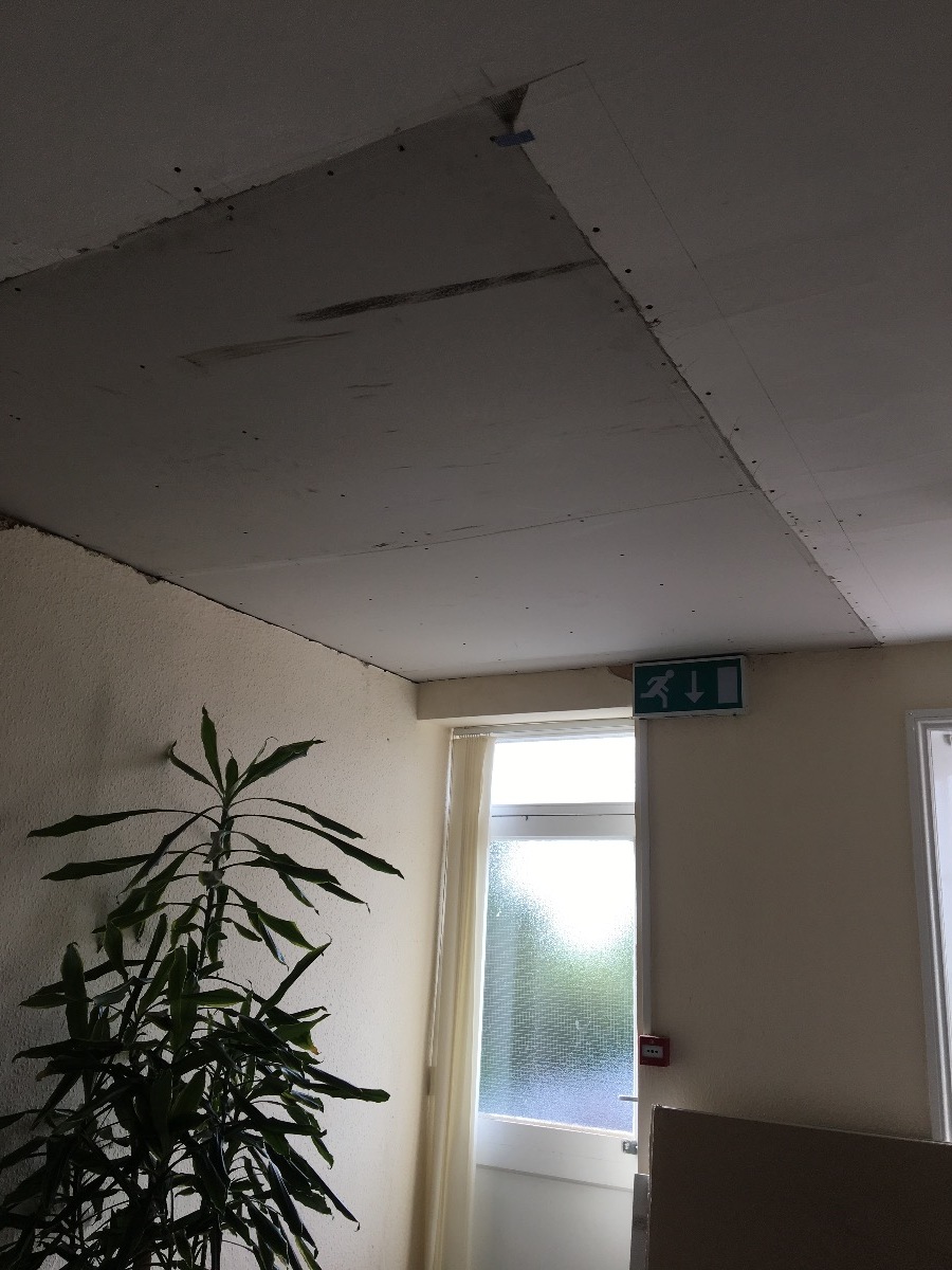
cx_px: 476
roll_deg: -2.5
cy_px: 635
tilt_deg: +16.1
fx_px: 1063
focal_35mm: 29
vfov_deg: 61.7
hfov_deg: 48.2
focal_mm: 4.15
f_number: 2.2
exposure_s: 1/164
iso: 25
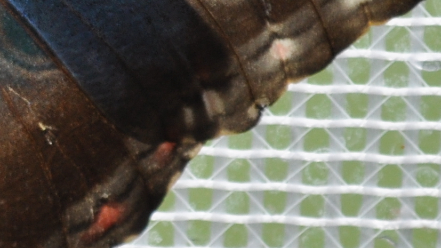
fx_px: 5235
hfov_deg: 4.8
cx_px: -245
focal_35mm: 448
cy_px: -87
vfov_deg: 2.7
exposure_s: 1/640
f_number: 5.6
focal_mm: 55
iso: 400
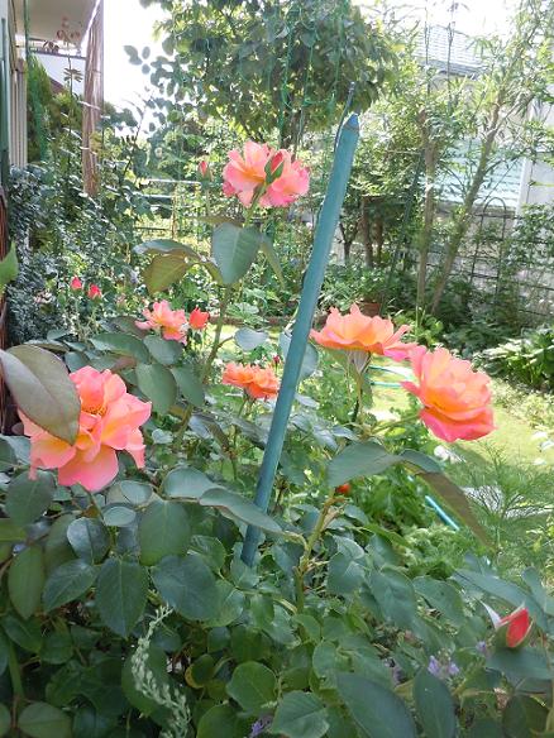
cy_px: 369
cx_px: 277
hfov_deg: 49.7
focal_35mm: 28
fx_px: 597
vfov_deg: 63.4
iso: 100
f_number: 3.7
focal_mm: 5
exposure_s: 1/100
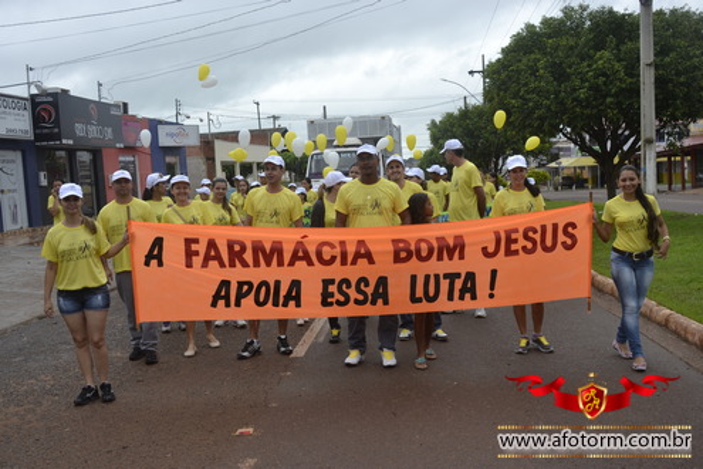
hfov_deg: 49.6
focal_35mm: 39
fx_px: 762
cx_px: 352
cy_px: 234
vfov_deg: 34.2
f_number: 5.6
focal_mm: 26
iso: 100
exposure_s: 1/125
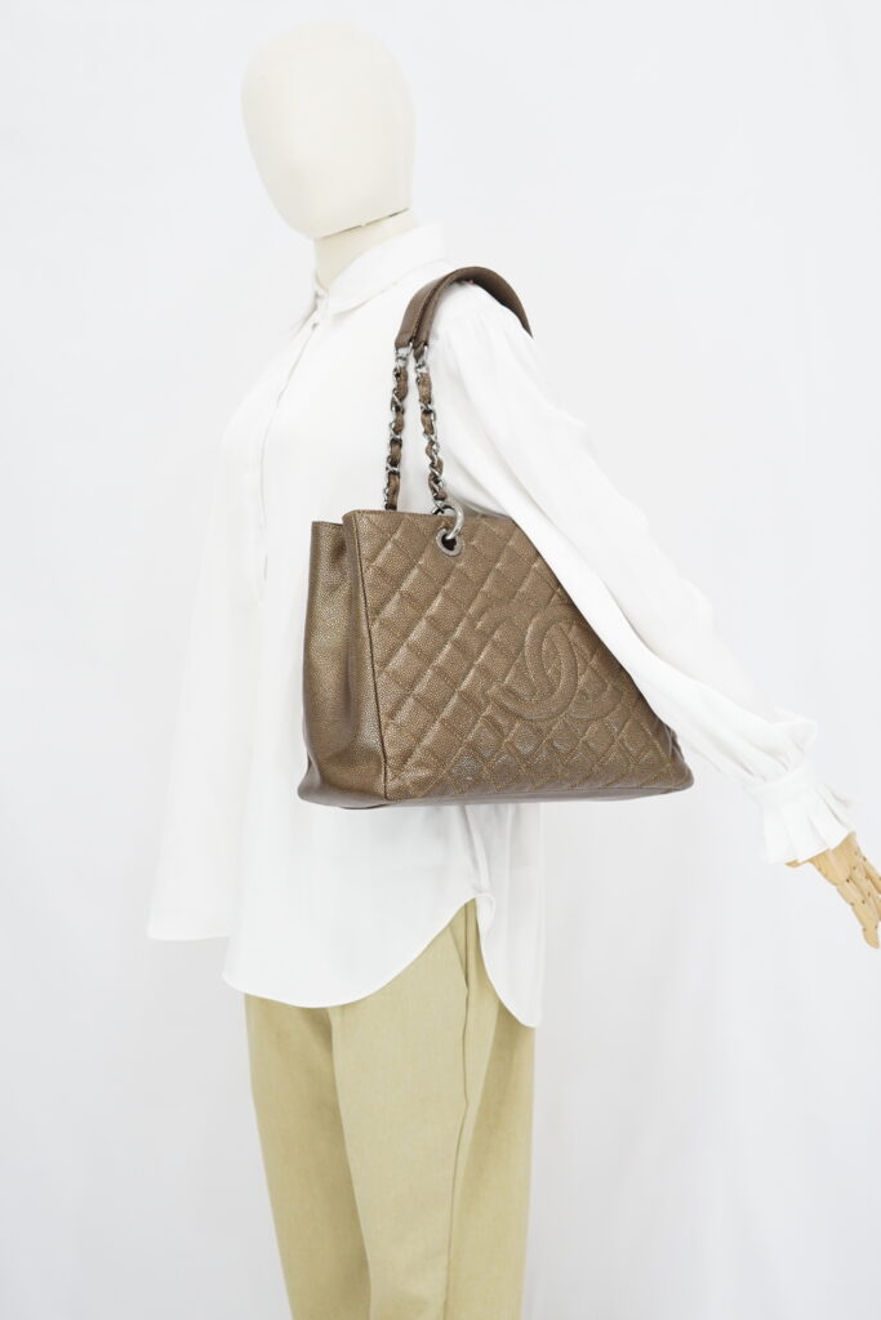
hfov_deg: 27.0
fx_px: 1835
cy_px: 660
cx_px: 440
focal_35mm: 50
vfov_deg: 39.6
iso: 640
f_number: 6.3
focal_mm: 50
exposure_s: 1/6
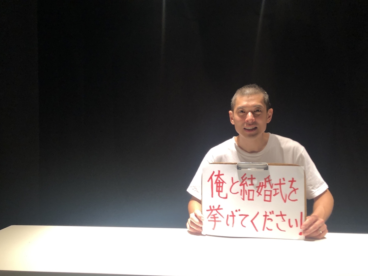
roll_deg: +0.8
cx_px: 184
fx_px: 308
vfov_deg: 48.2
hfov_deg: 61.7
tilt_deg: -1.6
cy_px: 142
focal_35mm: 29
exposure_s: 1/17
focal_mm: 4
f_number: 1.8
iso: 40
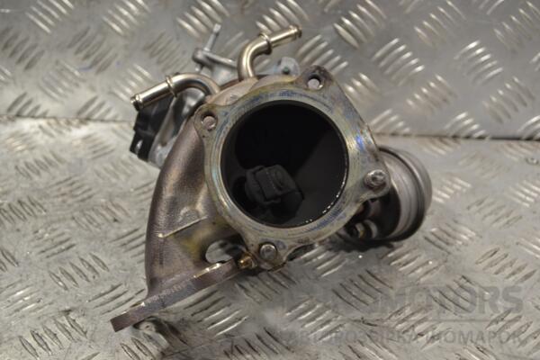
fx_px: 855
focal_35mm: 57
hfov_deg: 35.1
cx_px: 270
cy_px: 180
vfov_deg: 23.8
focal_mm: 38
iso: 180
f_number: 5
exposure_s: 1/30
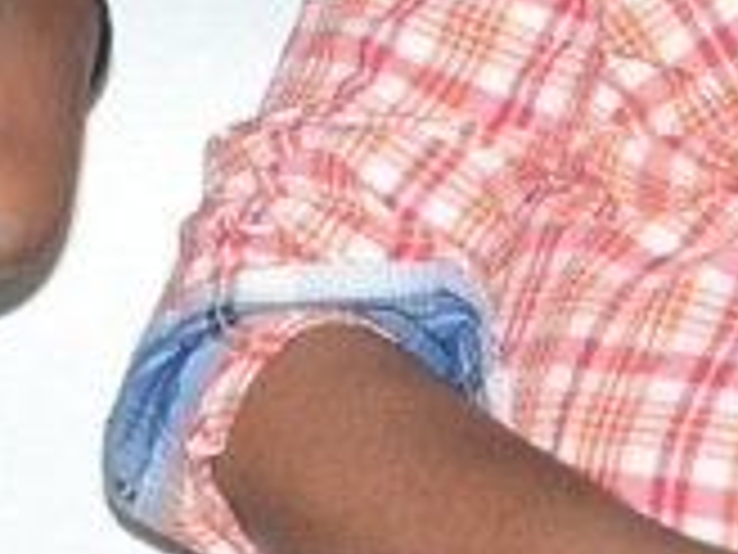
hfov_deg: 5.2
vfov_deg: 3.9
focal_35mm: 381
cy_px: -45
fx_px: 8123
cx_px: 225
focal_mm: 62
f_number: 6.3
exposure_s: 1/125
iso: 500
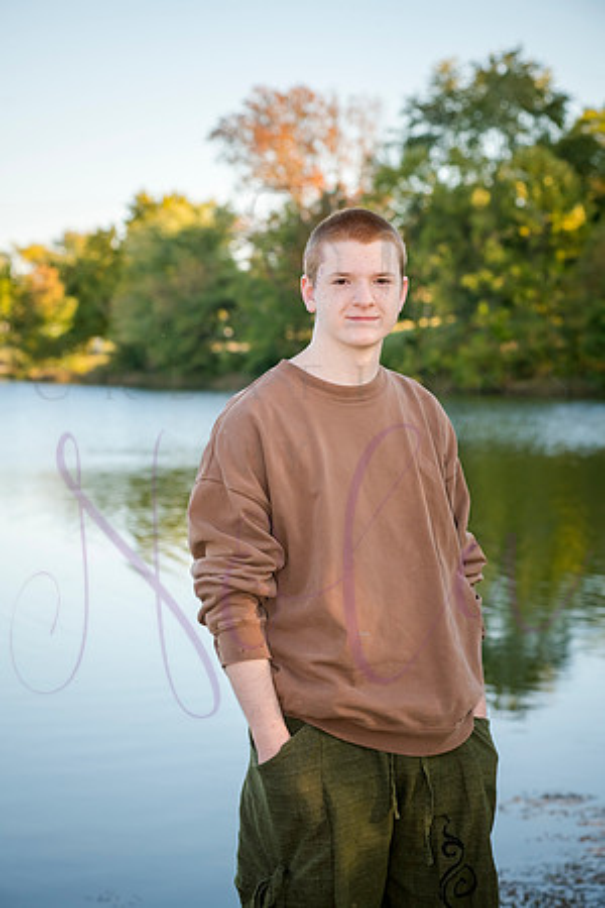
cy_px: 454
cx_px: 302
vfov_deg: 22.1
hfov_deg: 14.9
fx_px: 2319
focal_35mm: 92
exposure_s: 1/640
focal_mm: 92
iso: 400
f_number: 6.3
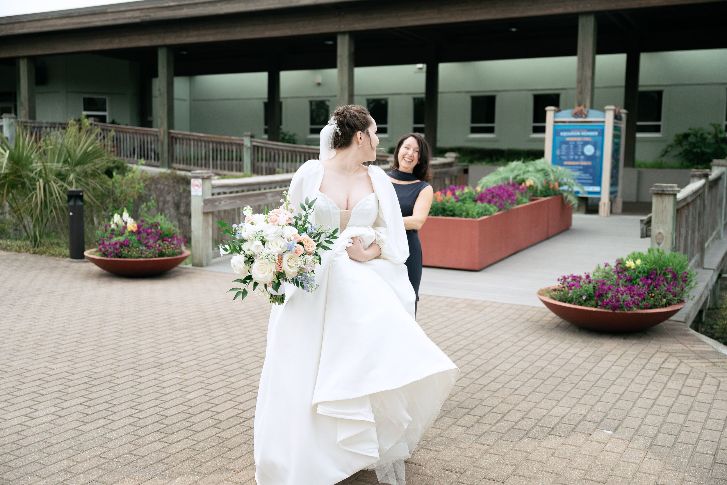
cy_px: 242
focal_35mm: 38
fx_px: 767
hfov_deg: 50.7
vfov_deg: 35.1
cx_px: 364
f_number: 2.8
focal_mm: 38
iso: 500
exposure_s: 1/2000
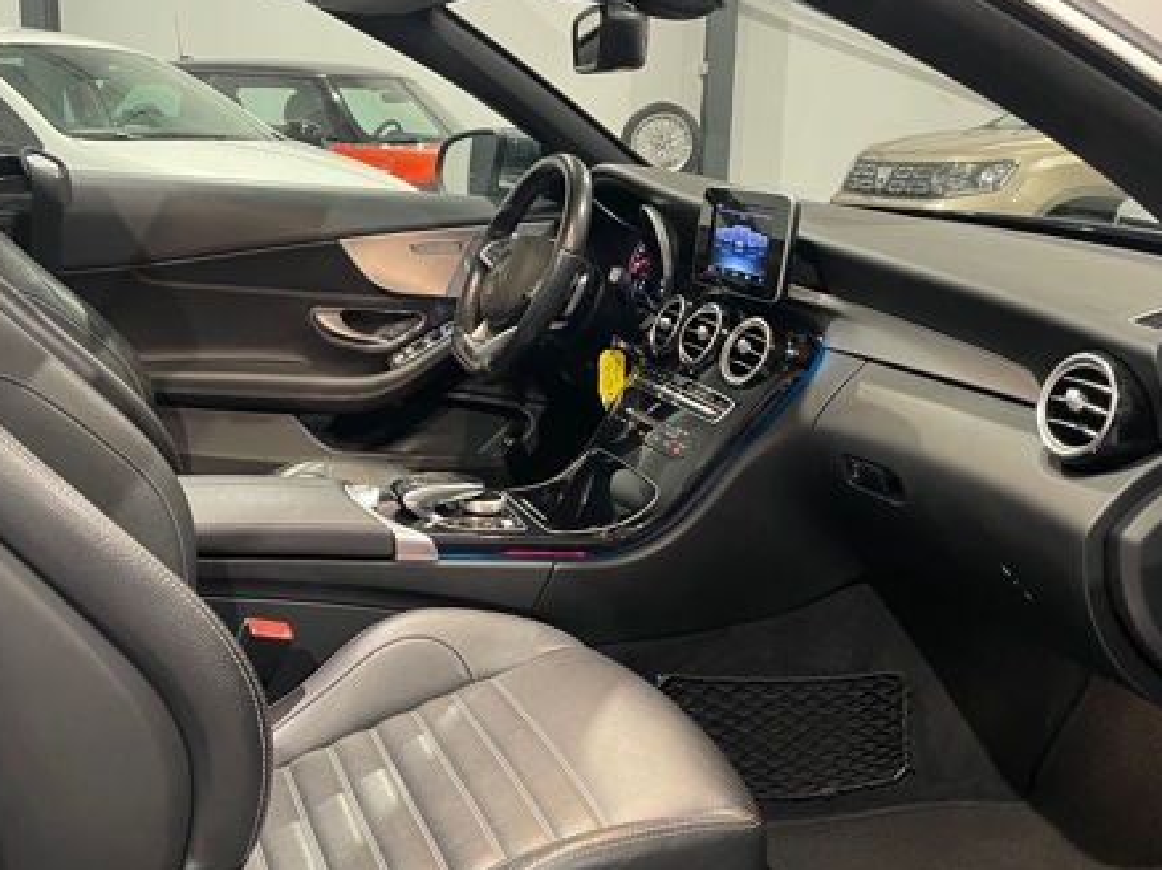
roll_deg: -1.9
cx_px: 533
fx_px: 1275
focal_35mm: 38
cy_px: 414
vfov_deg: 37.7
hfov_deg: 48.9
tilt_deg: -13.4
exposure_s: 1/50
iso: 400
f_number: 1.6
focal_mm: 4.2
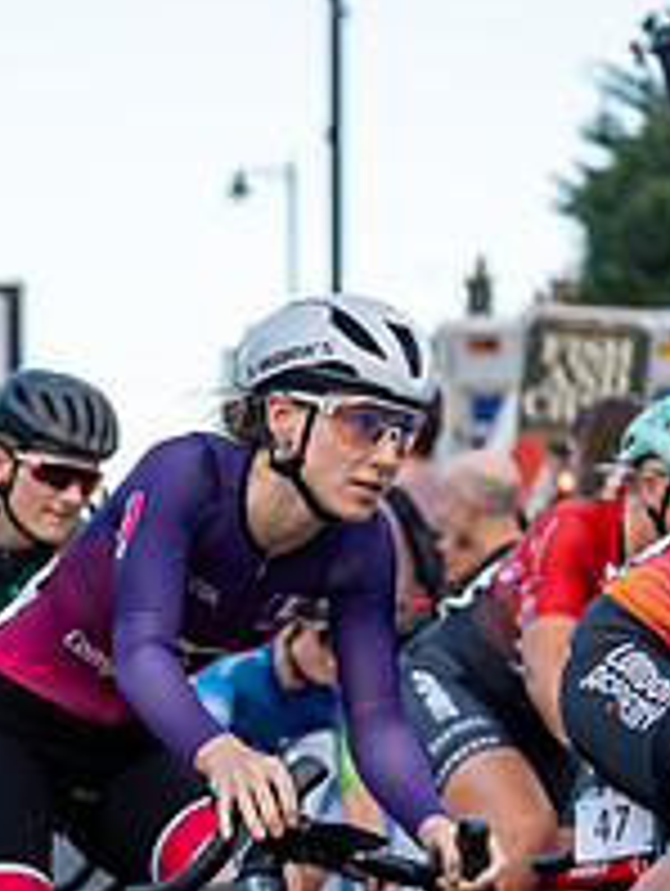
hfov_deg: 7.4
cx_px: -513
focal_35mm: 197
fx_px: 5073
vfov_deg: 10.0
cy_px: 493
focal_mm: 70
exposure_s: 1/1000
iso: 250
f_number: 3.2
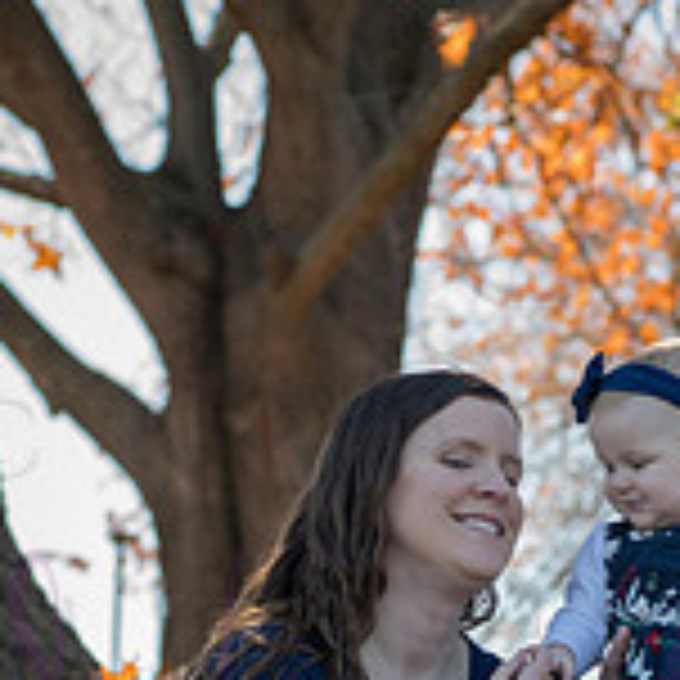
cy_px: 599
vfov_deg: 8.6
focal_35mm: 202
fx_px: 4489
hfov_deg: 8.6
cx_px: 558
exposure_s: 1/320
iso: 400
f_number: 6.3
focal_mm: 80
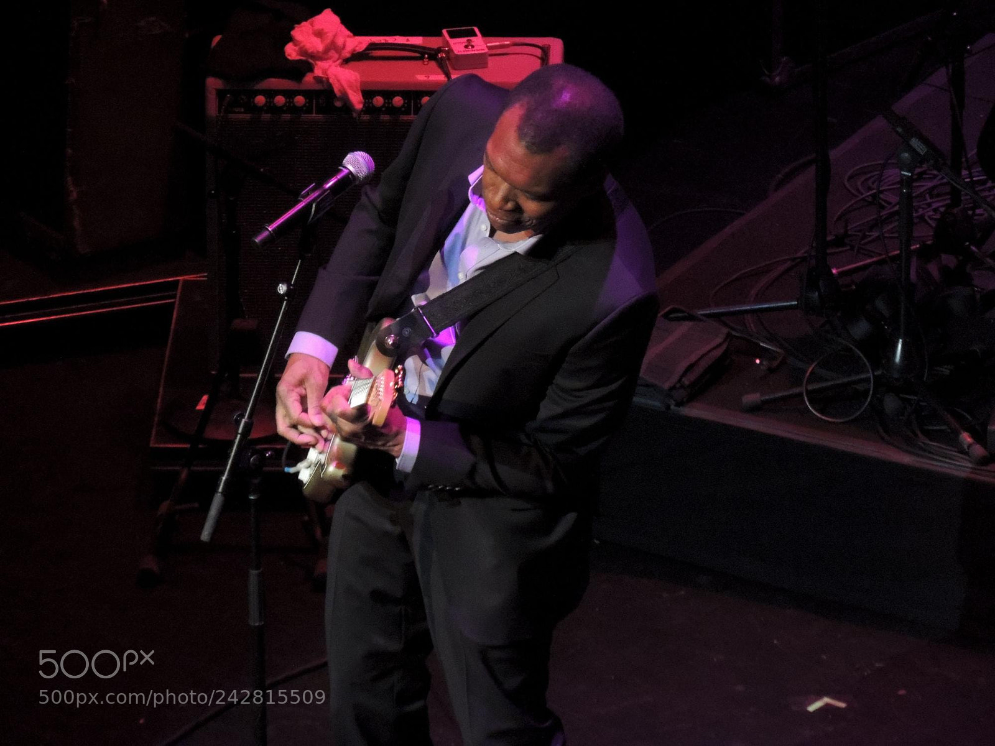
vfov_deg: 3.7
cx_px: 498
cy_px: 373
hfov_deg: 5.0
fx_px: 11498
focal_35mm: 400
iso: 1600
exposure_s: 1/40
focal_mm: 71.3
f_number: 4.8
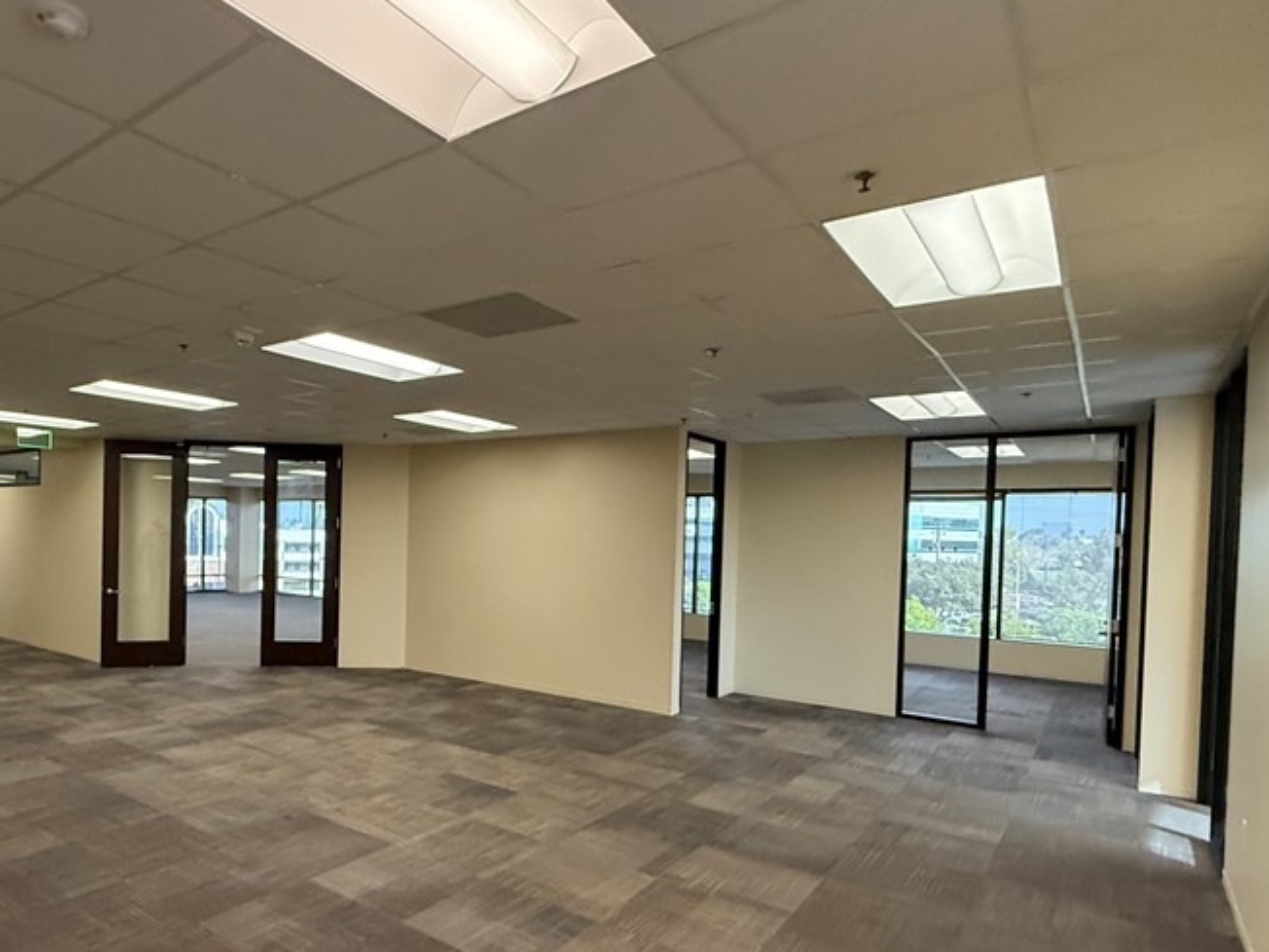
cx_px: 424
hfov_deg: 74.1
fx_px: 807
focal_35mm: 22
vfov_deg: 60.7
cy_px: 553
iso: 500
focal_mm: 2.22
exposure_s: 1/120
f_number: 2.2
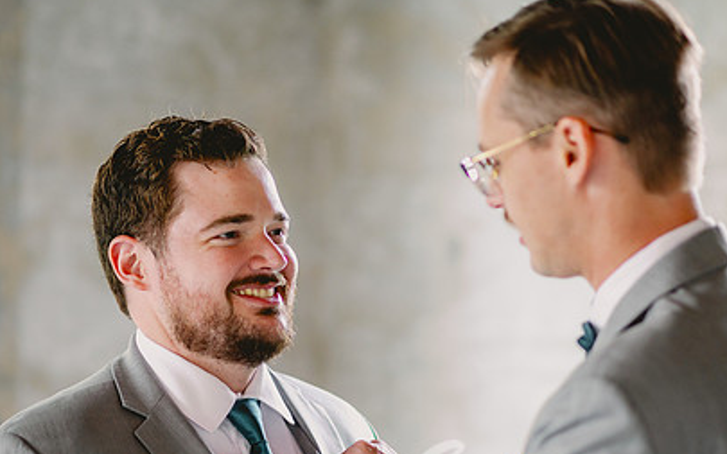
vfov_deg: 10.5
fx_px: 2456
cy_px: 339
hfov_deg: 16.8
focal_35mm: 124
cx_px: 361
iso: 400
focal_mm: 85
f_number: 2.2
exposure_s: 1/320
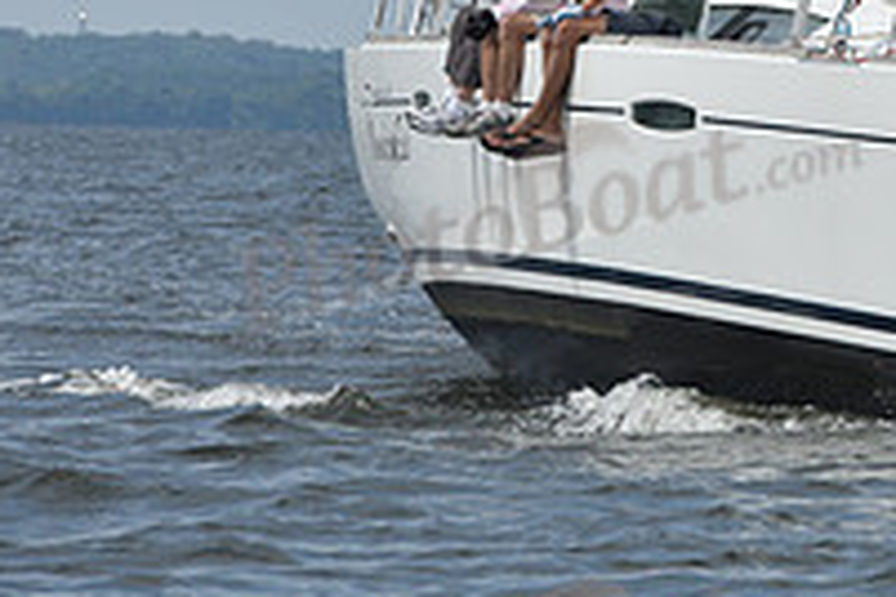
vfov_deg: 2.4
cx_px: 1097
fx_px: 14360
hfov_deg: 3.6
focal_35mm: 577
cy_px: -78
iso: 320
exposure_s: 1/1600
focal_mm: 200
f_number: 9
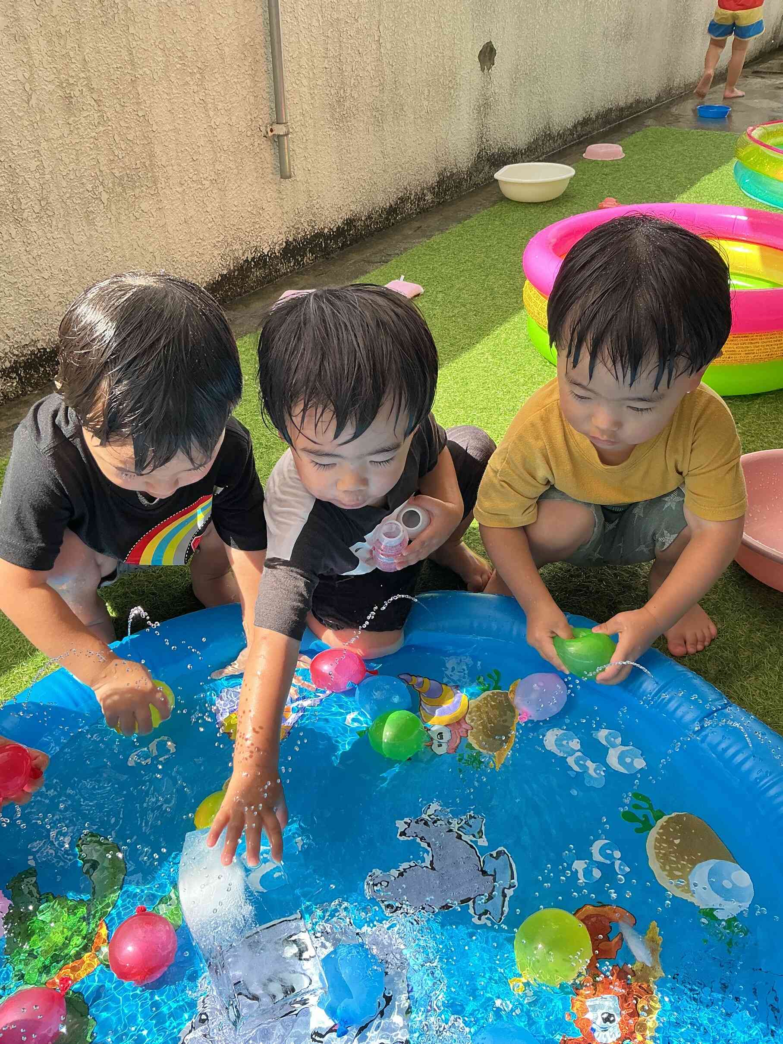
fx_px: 875
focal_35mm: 29
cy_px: 522
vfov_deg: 61.7
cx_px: 392
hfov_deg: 48.2
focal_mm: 3
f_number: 1.8
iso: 25
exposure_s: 1/386
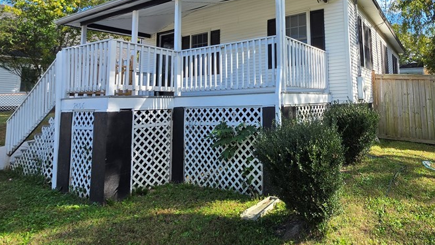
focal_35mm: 22
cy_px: 75
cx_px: 289
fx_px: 254
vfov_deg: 50.2
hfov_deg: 78.6
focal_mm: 2.2
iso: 32
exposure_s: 1/544
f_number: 1.9
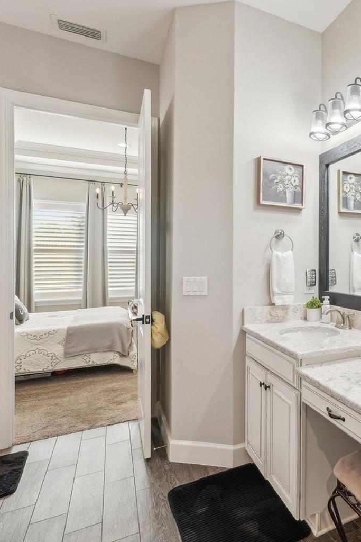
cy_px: 272
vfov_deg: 71.5
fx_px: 376
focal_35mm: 25
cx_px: 382
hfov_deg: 42.3
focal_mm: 16
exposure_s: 1/20
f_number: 8
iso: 400
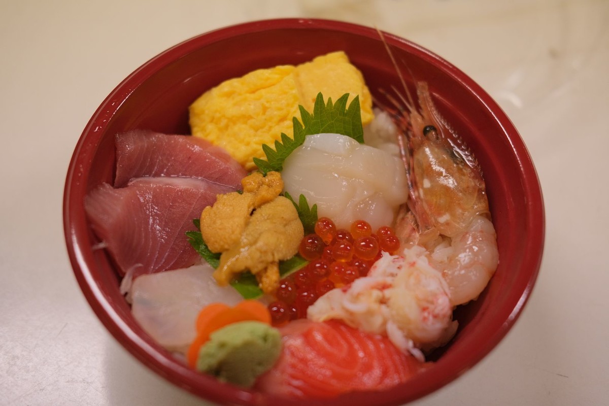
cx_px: 304
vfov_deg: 25.5
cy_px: 203
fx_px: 897
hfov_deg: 37.5
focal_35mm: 53
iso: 640
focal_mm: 35
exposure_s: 1/320
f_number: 2
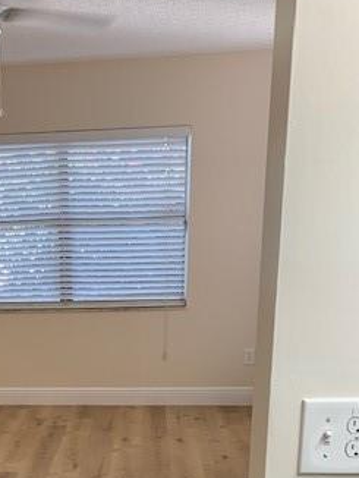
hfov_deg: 27.8
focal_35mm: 51
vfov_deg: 34.9
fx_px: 704
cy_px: 449
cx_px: 56
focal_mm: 4.25
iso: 64
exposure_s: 1/60
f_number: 1.8
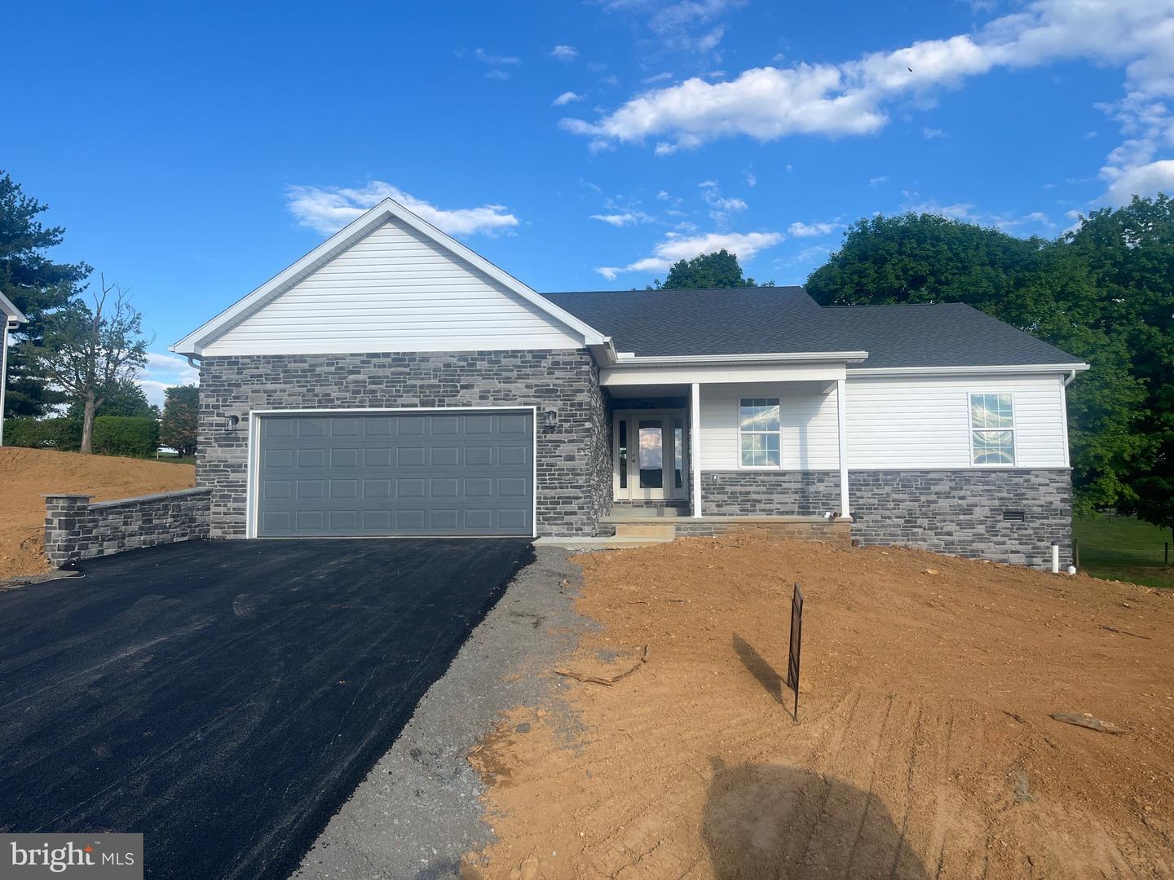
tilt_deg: +6.0
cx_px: 587
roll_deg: -0.4
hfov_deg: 67.3
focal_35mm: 26
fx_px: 882
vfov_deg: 53.1
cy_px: 440
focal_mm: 5.1
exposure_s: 1/2309
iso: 50
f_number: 1.6
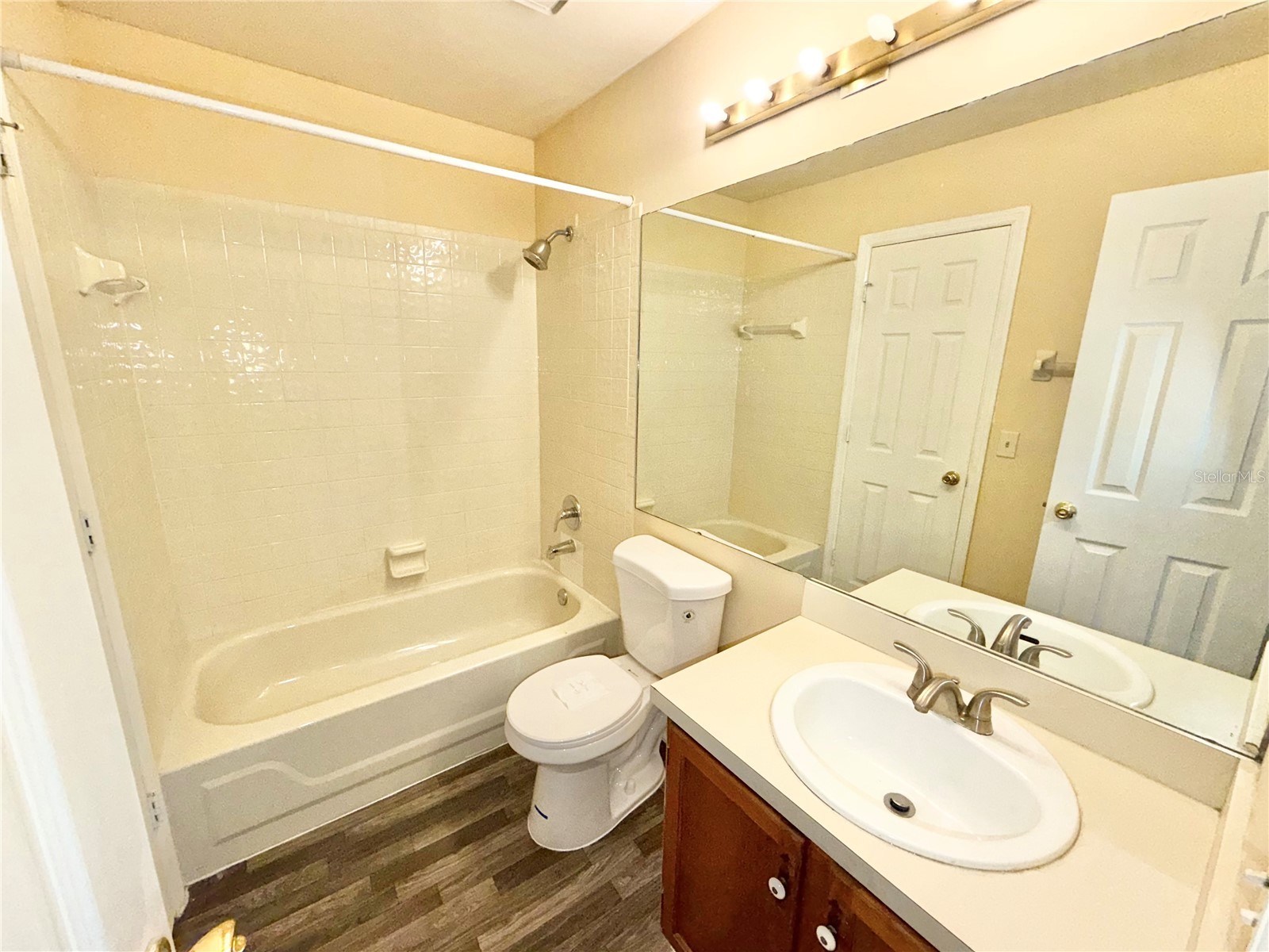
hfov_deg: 102.1
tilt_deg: -13.2
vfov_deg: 85.7
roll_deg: -0.6
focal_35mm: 14
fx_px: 513
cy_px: 476
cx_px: 634
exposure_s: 1/120
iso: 100
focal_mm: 2.22
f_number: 2.2
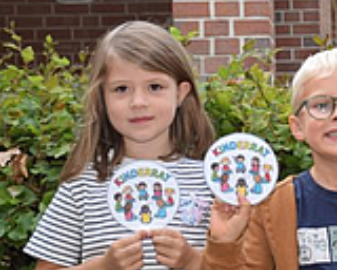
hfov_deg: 16.6
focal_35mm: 113
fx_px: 1127
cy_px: 150
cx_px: 348
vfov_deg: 13.6
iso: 360
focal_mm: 32
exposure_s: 1/125
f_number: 5.6
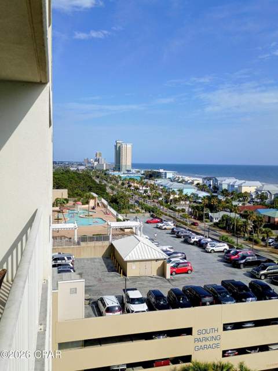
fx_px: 311
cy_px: 186
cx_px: 139
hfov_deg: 48.2
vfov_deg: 61.7
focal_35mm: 29
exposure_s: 1/1866
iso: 101
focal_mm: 4.27
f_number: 1.8
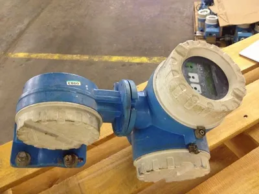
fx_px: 262
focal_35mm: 35
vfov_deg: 40.7
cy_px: 97
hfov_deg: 52.6
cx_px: 130
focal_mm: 4.28
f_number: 2.4
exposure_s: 1/20
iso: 250
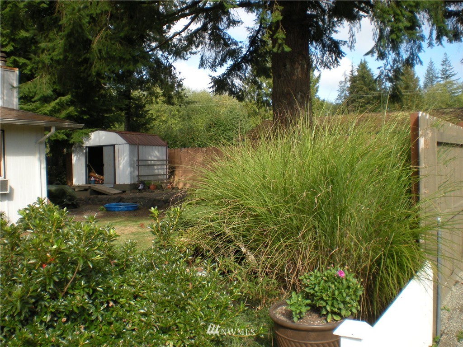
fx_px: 508
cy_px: 174
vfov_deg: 37.7
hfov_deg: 49.0
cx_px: 232
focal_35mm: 38
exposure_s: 1/172
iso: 64
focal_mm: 6.3
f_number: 4.6
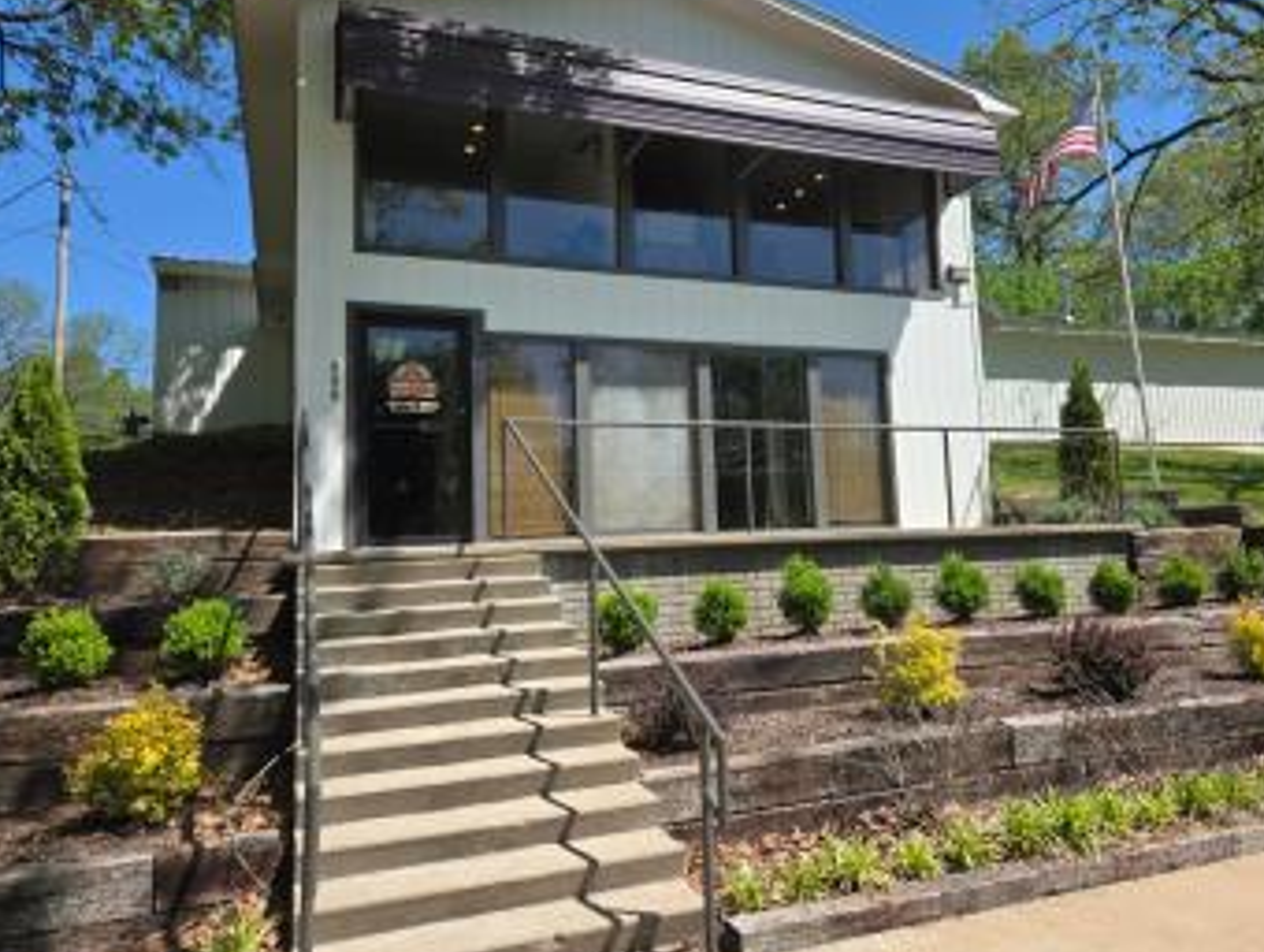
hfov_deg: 64.9
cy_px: 439
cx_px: 731
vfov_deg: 51.4
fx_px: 987
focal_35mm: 27
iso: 50
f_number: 1.8
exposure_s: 1/2921
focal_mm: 5.4
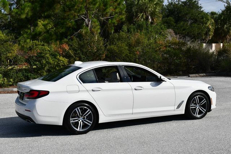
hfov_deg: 34.5
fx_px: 372
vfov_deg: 23.4
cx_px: 116
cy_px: 77
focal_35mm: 58
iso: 100
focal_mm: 29
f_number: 9
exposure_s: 1/320
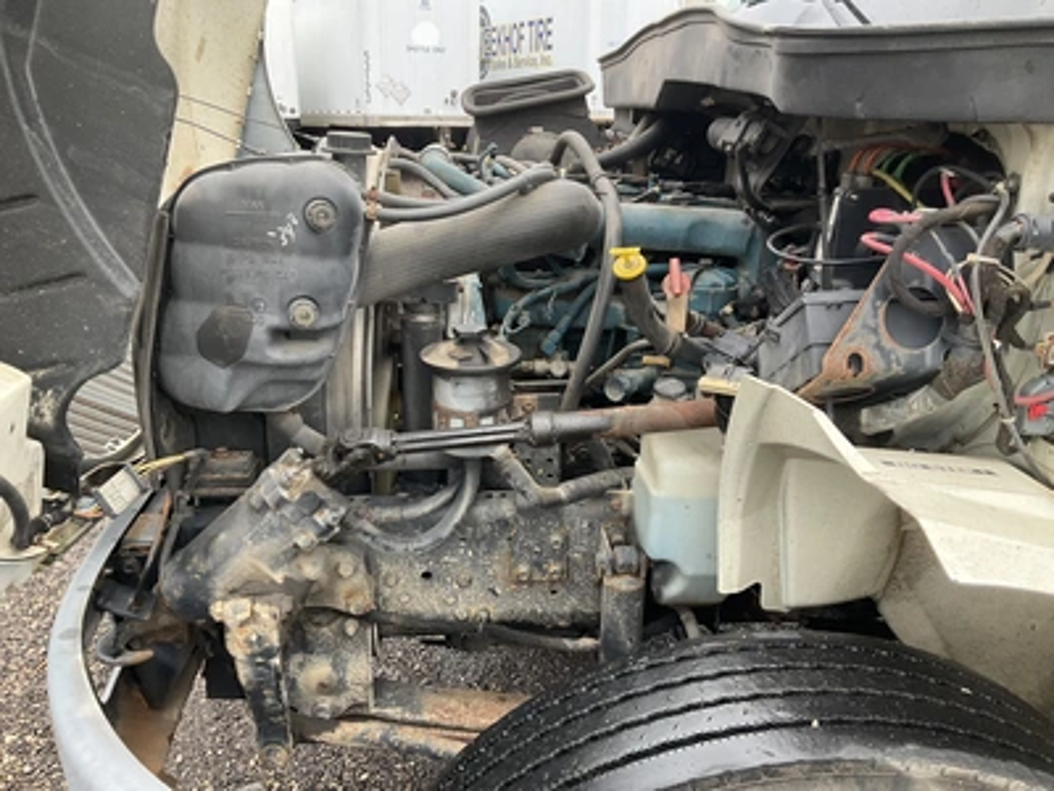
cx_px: 527
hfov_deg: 61.7
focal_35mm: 29
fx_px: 883
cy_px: 396
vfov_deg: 48.2
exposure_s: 1/122
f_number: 1.8
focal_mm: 3
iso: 25
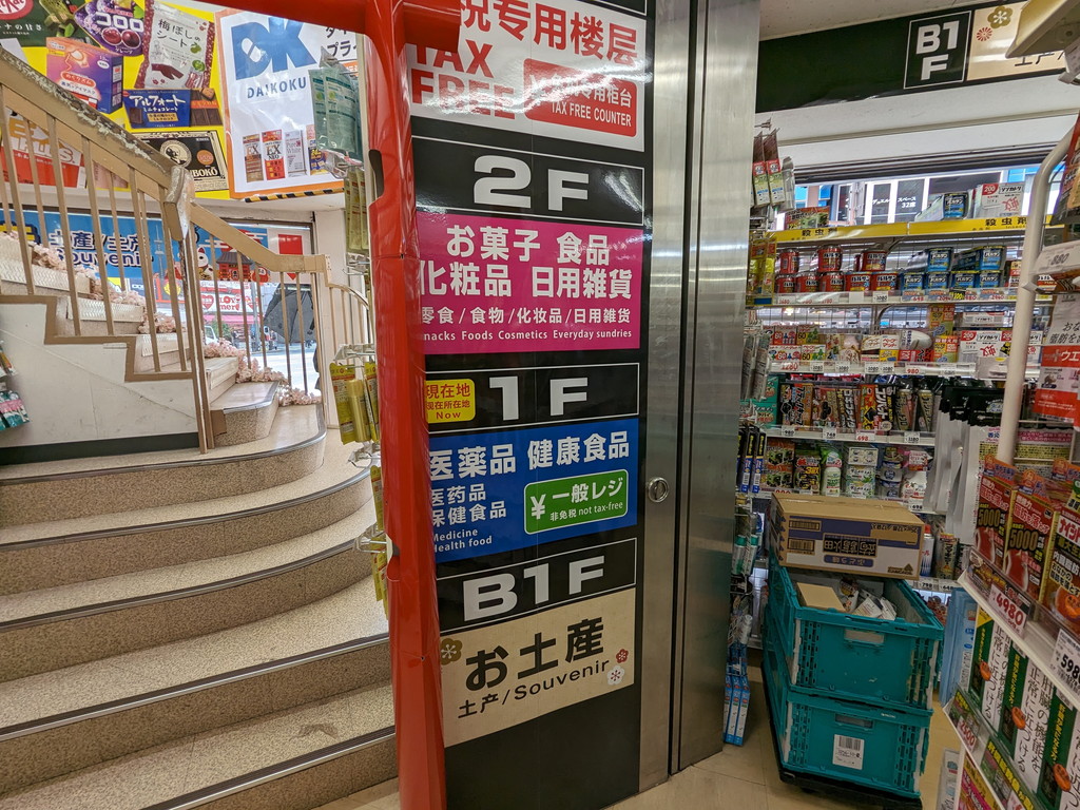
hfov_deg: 94.5
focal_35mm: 16
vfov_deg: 78.1
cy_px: 405
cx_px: 540
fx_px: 499
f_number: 2.2
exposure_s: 1/187
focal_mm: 2.35
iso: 45
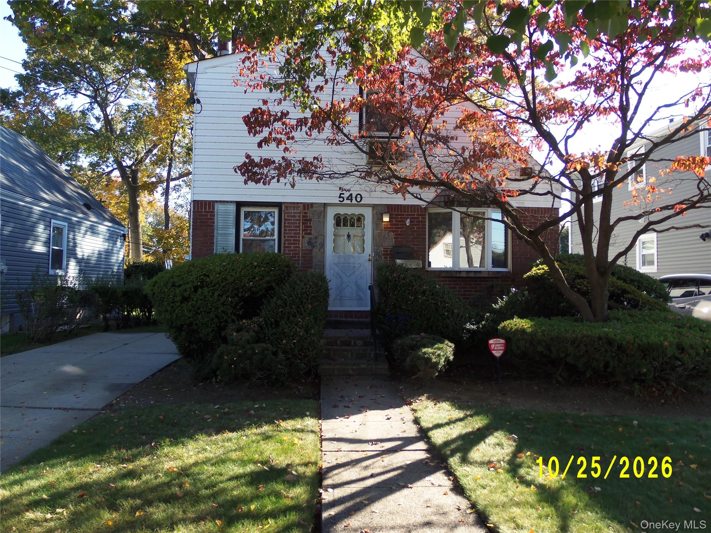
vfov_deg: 53.1
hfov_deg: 67.3
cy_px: 266
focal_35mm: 26
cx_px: 356
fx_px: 534
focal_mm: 4.7
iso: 64
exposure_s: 1/160
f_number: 3.2
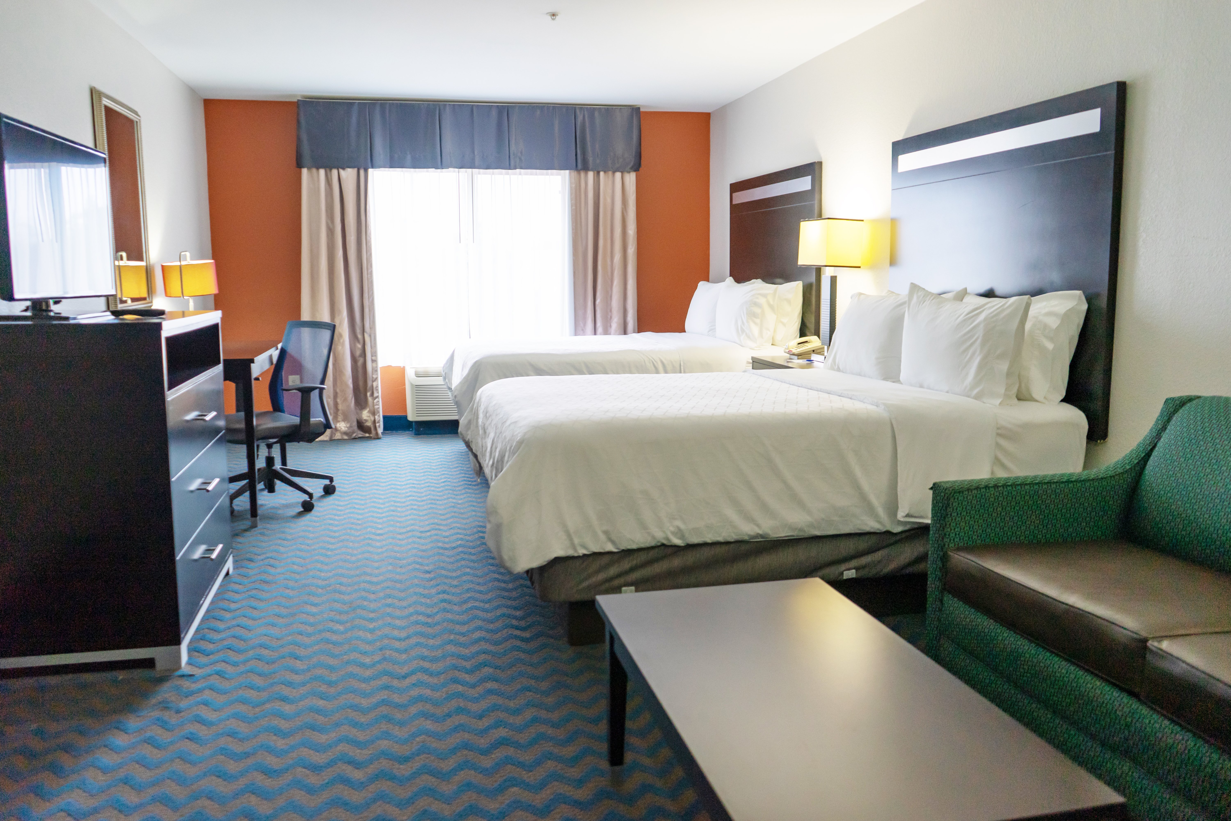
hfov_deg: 63.7
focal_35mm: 29
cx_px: 616
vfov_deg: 45.0
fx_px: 992
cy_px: 410
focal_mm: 29
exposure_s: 1/160
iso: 1000
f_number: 4
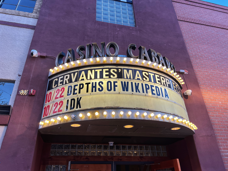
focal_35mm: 26
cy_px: 86
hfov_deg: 67.3
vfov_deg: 53.1
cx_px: 114
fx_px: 171
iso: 125
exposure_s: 1/120
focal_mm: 5.7
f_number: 1.5
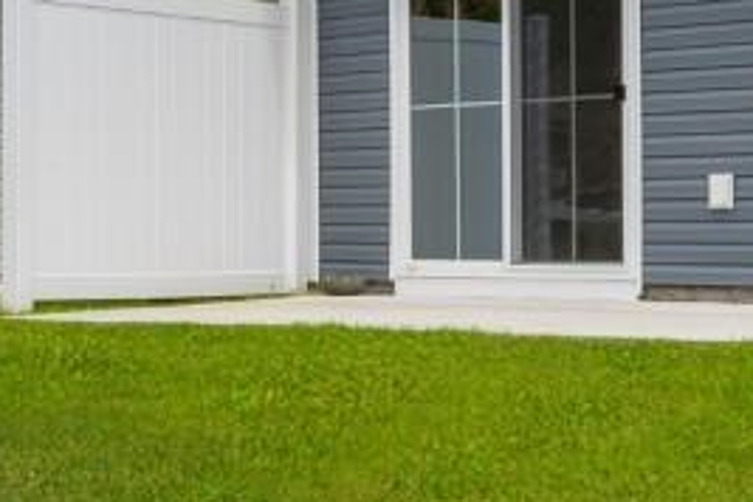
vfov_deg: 15.0
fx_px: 1903
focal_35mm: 91
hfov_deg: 20.5
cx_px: -223
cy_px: 234
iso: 100
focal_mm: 10
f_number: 9
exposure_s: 1/320
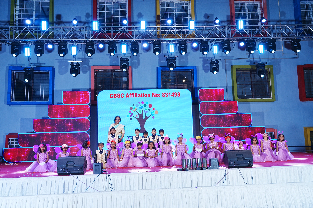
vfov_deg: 40.0
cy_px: 104
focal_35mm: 33
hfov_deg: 57.2
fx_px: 287
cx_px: 156
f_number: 7.1
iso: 400
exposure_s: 1/160
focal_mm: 33
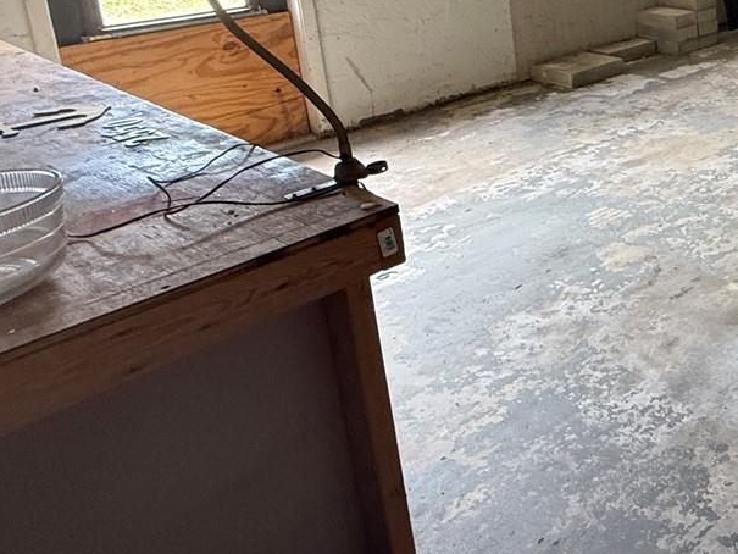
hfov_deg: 35.9
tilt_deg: -11.1
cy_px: 2
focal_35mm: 37
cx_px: 932
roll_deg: +0.0
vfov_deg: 35.1
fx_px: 789
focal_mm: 2.22
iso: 320
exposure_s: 1/71
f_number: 2.2
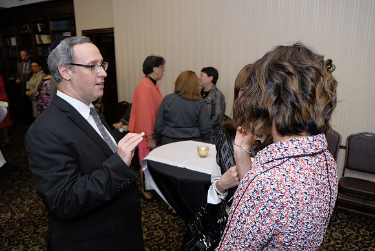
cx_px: 188
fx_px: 281
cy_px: 126
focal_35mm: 27
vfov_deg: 48.0
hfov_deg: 67.4
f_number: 2.8
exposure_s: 1/180
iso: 800
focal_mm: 18
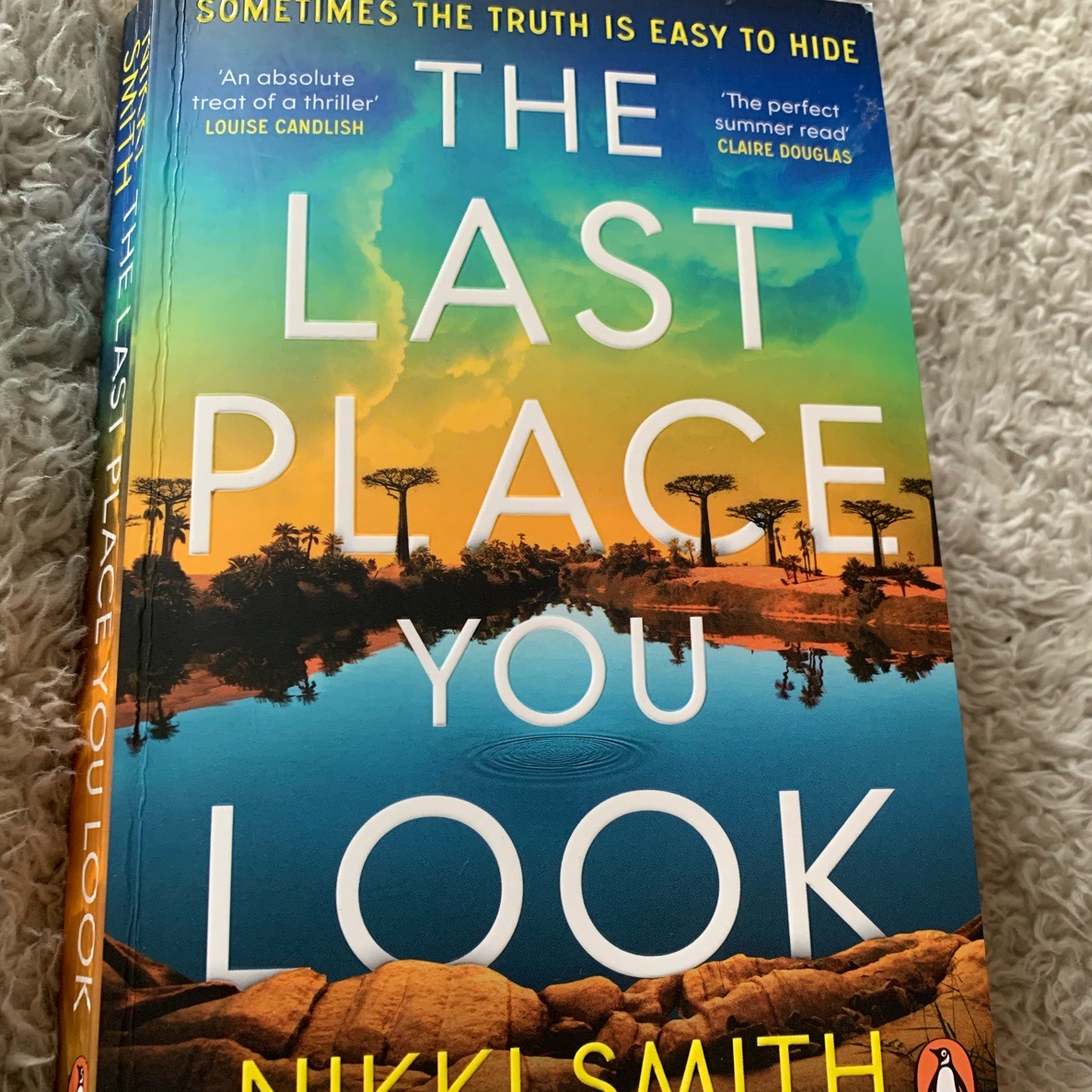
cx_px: 552
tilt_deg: -58.3
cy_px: 603
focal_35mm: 31
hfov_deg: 52.5
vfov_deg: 52.4
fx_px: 1106
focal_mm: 4.25
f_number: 1.8
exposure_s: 1/60
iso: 125
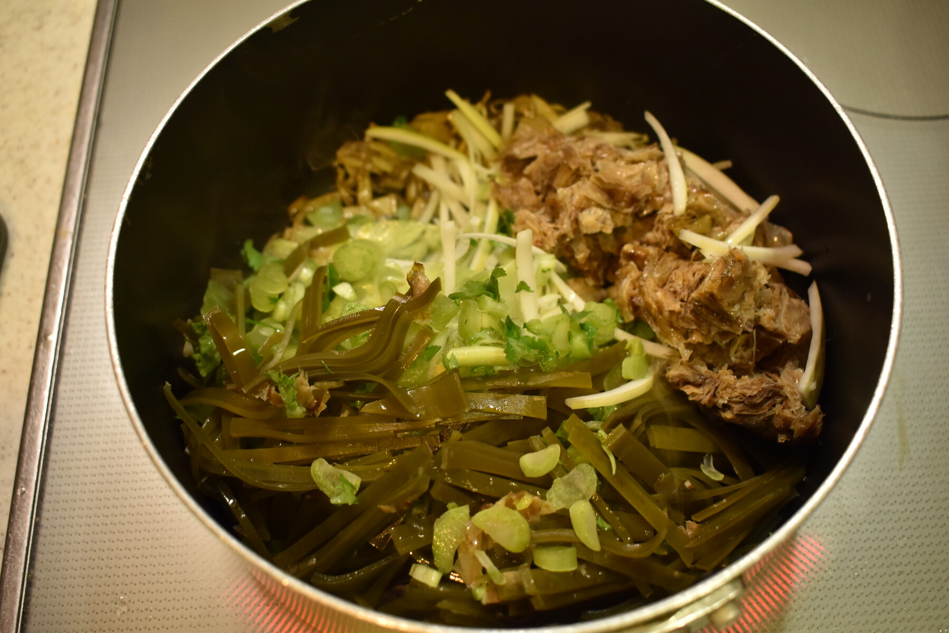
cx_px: 474
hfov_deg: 49.5
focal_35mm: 39
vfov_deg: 34.2
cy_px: 316
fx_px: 1028
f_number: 4.5
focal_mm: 26
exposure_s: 1/40
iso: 800
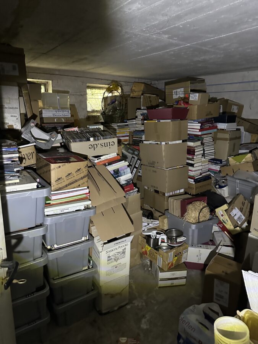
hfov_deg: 56.8
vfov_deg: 71.6
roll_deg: -1.5
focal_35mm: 24
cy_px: 172
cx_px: 129
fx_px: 239
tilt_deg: -16.0
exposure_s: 1/33
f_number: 1.78
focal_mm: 6.86
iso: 1000
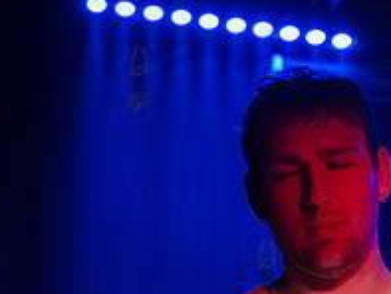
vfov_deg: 10.5
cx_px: 522
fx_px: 1571
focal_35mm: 139
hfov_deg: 13.6
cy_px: 365
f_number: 3.2
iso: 16000
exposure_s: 1/320
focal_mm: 47
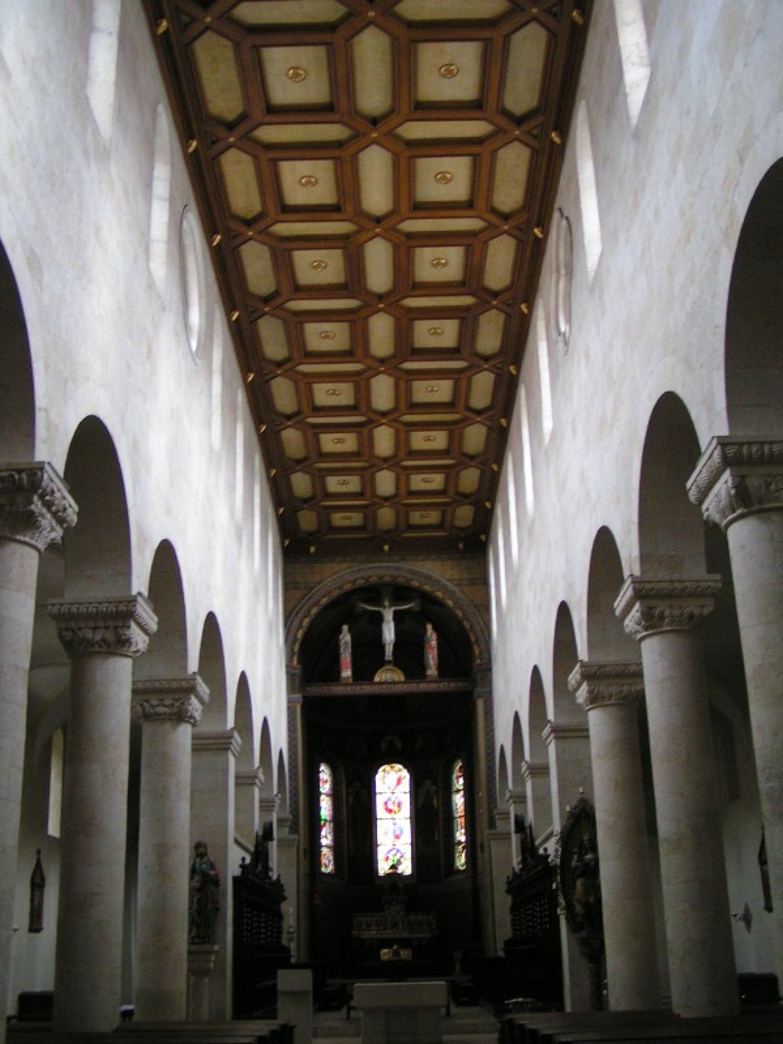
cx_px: 392
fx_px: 1146
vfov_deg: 49.0
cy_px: 522
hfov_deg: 37.7
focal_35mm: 38
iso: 200
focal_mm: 5.8
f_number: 2.8
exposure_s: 1/25
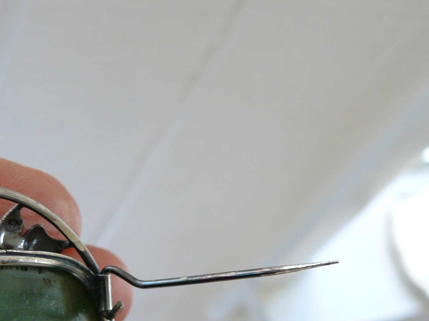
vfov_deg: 23.2
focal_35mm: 62
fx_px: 768
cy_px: 275
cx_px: 135
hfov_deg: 30.9
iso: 125
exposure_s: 1/30
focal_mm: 6
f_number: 2.8
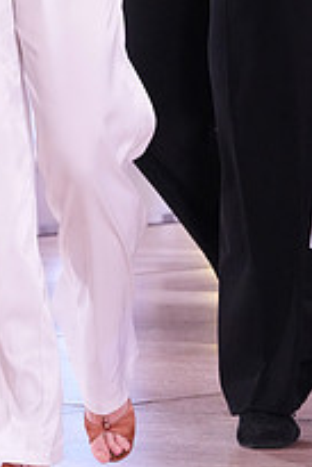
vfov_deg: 4.1
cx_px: 97
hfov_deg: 2.7
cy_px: -144
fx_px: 6566
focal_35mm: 506
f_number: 7.1
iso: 6400
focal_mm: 179
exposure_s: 1/400
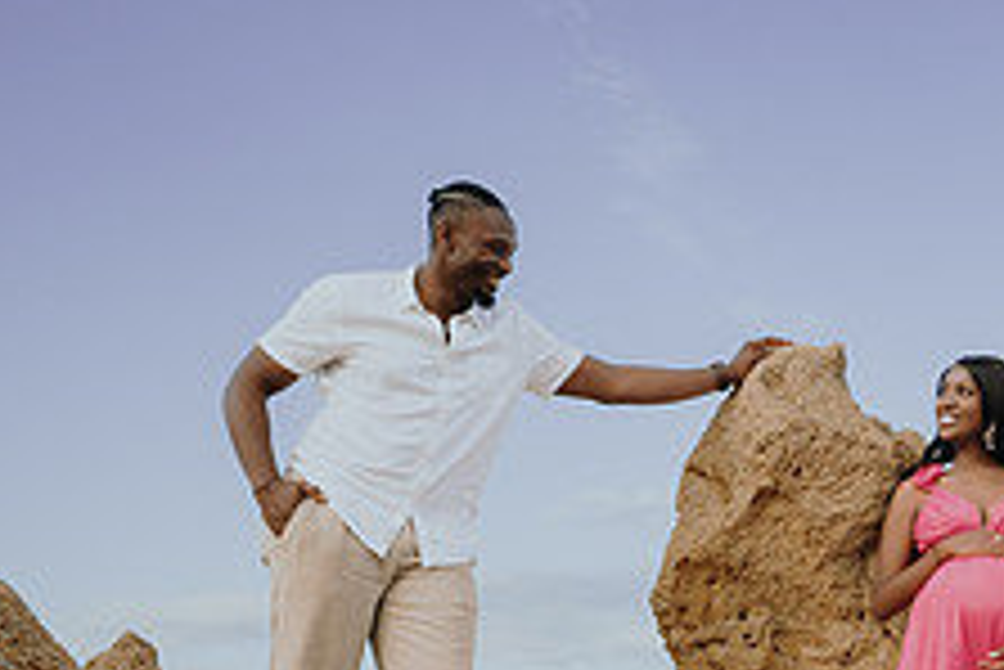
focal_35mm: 53
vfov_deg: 25.4
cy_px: 466
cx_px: 943
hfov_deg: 34.9
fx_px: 1479
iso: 100
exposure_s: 1/160
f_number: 8
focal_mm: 20
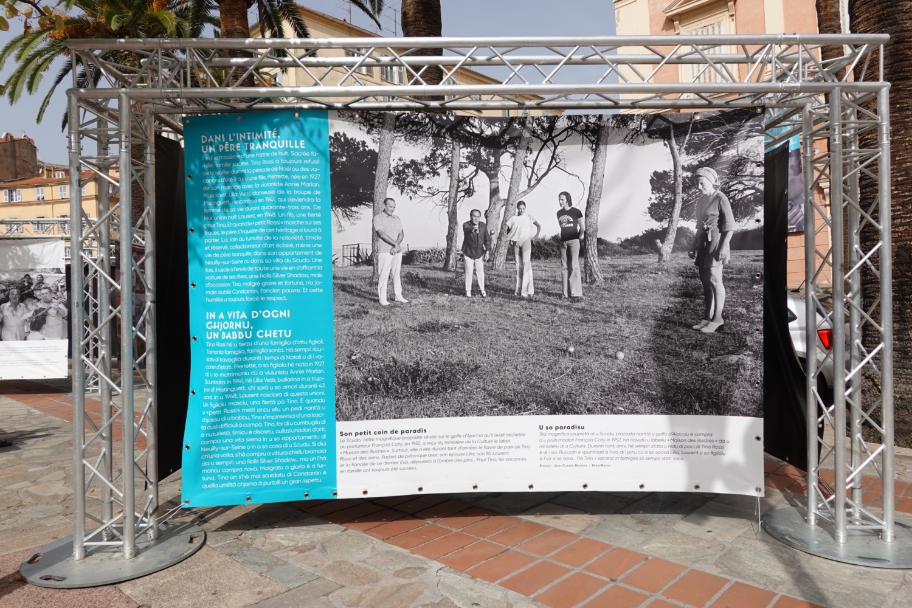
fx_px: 608
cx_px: 456
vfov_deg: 53.1
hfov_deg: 73.7
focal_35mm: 24
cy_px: 304
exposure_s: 1/1000
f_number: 4.5
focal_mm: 9
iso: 100
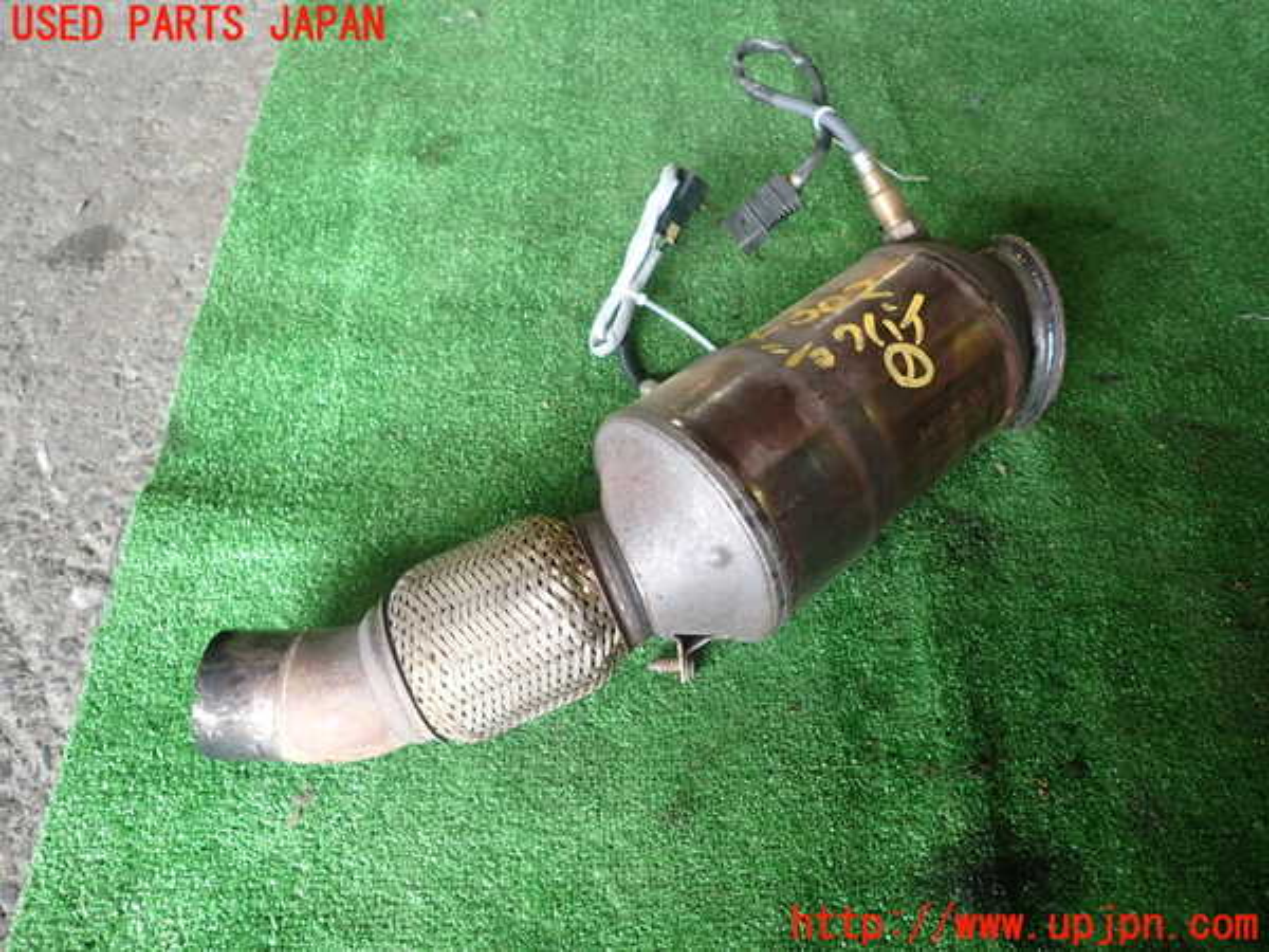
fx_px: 916
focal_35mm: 25
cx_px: 634
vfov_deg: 54.9
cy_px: 476
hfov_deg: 69.4
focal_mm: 4.5
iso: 200
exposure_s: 1/60
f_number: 2
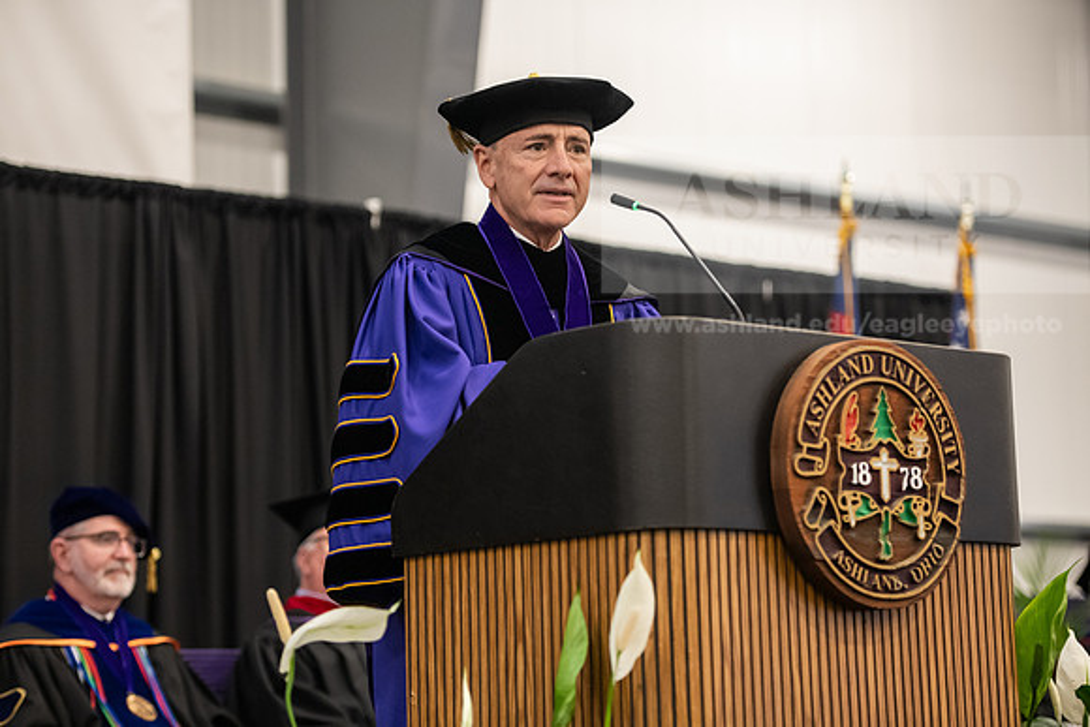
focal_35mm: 98
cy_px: 364
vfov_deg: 14.0
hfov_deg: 20.8
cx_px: 545
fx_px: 2968
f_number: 3.2
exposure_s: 1/200
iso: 3200
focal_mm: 98
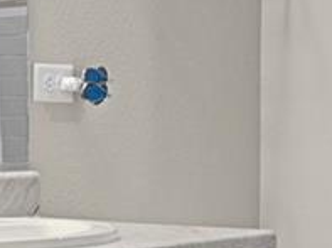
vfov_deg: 11.1
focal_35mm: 133
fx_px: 1273
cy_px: 143
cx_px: 108
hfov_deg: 14.8
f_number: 8
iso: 250
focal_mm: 17
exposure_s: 2.5
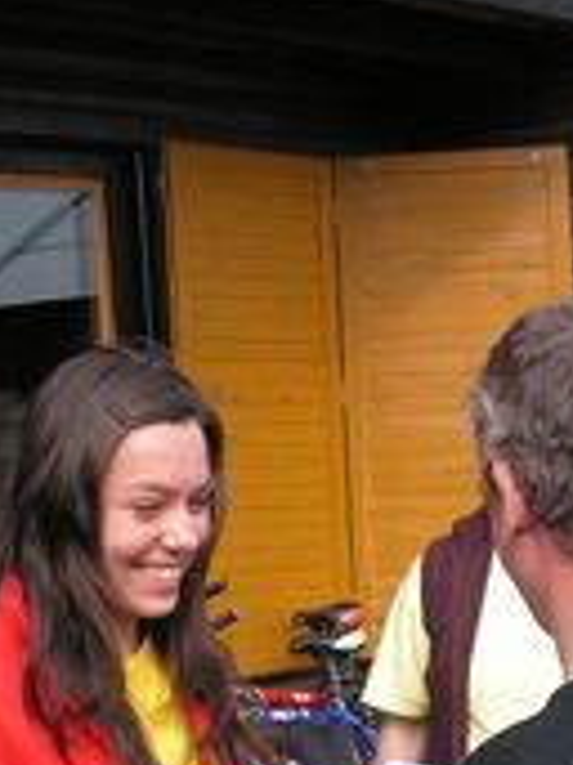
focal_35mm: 95
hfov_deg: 15.5
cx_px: 349
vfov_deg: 20.3
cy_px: 658
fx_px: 2099
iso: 50
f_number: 3.2
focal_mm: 6
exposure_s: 1/200
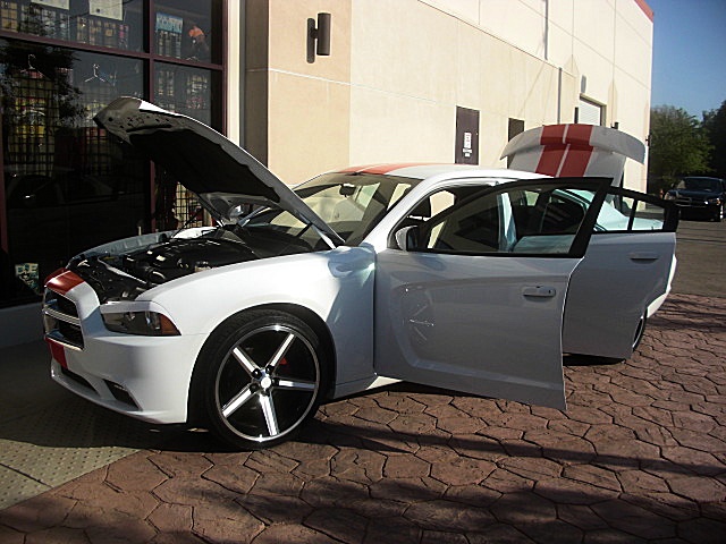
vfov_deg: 39.7
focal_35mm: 36
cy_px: 272
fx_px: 755
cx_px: 363
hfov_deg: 51.4
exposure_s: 1/160
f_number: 7.9
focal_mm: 6.3
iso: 50
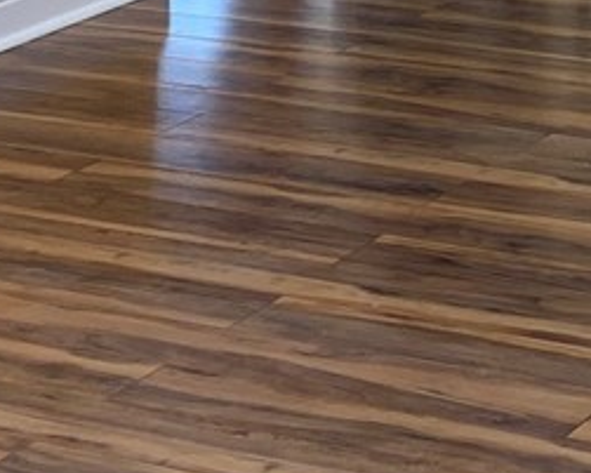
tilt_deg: -9.5
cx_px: 685
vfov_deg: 9.2
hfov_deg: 11.7
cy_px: -301
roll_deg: +1.3
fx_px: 2835
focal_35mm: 162
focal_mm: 4.25
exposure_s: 1/120
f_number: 1.8
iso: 100
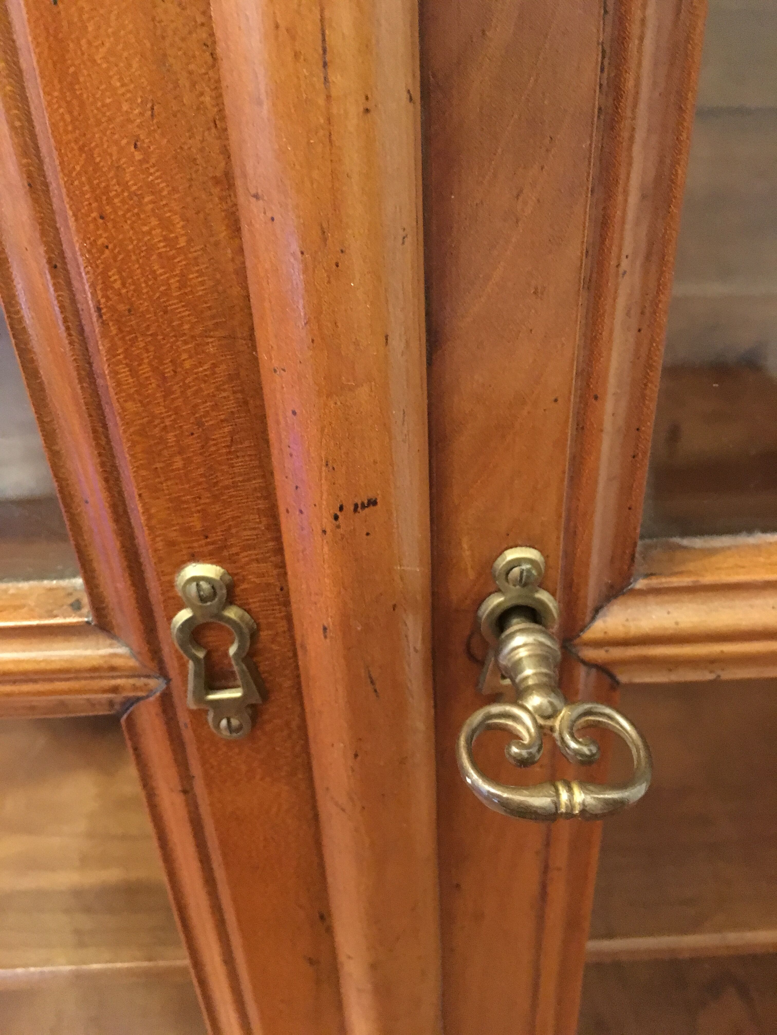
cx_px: 388
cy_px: 518
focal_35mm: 29
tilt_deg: -32.8
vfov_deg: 61.7
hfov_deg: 48.2
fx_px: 868
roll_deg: +4.2
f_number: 2.2
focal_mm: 4.15
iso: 500
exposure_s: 1/17
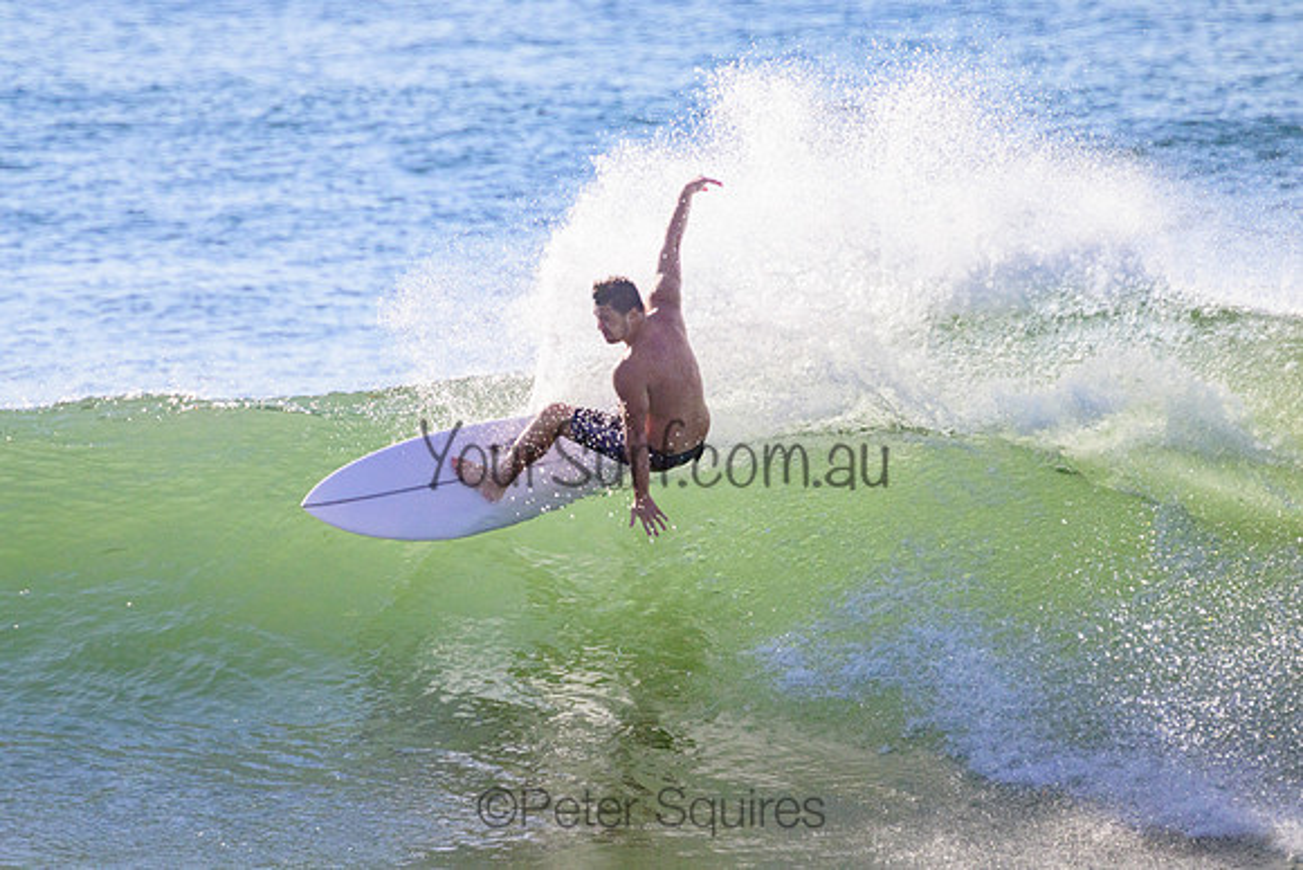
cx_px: 527
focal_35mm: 953
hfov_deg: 2.2
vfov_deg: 1.4
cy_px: 352
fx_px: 34515
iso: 800
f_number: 11
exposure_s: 1/2000
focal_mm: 800
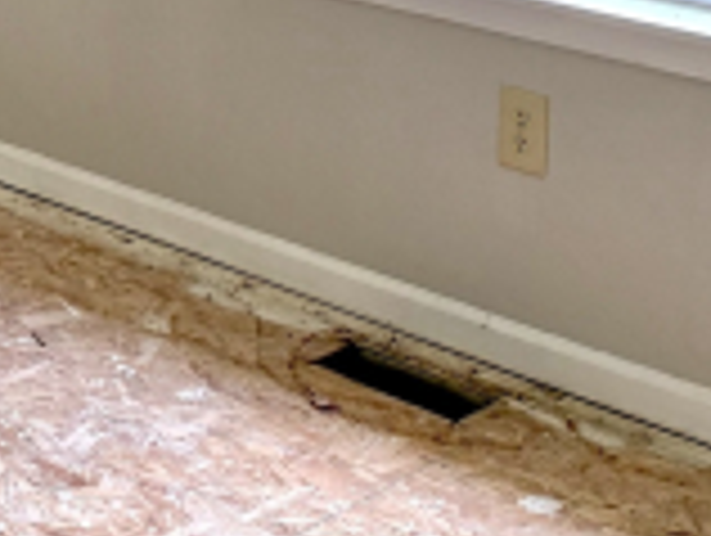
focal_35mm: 101
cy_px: -221
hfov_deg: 18.5
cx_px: -106
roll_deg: -0.5
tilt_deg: -7.6
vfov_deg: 13.9
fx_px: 2078
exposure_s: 1/155
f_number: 1.78
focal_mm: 6.76
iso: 160
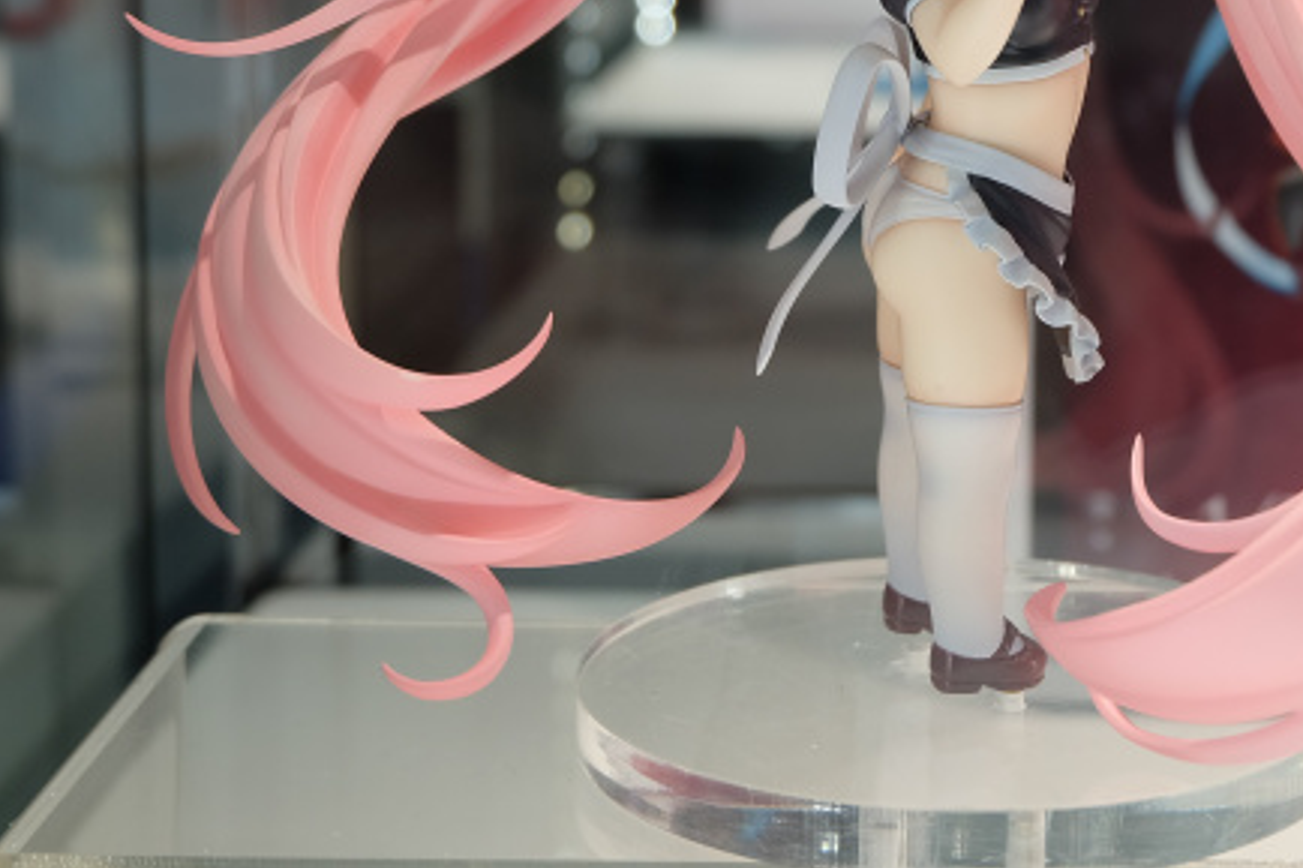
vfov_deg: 19.1
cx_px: 973
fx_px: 2533
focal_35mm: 70
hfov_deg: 28.4
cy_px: 92
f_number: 5
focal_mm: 25.6
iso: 400
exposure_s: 1/160
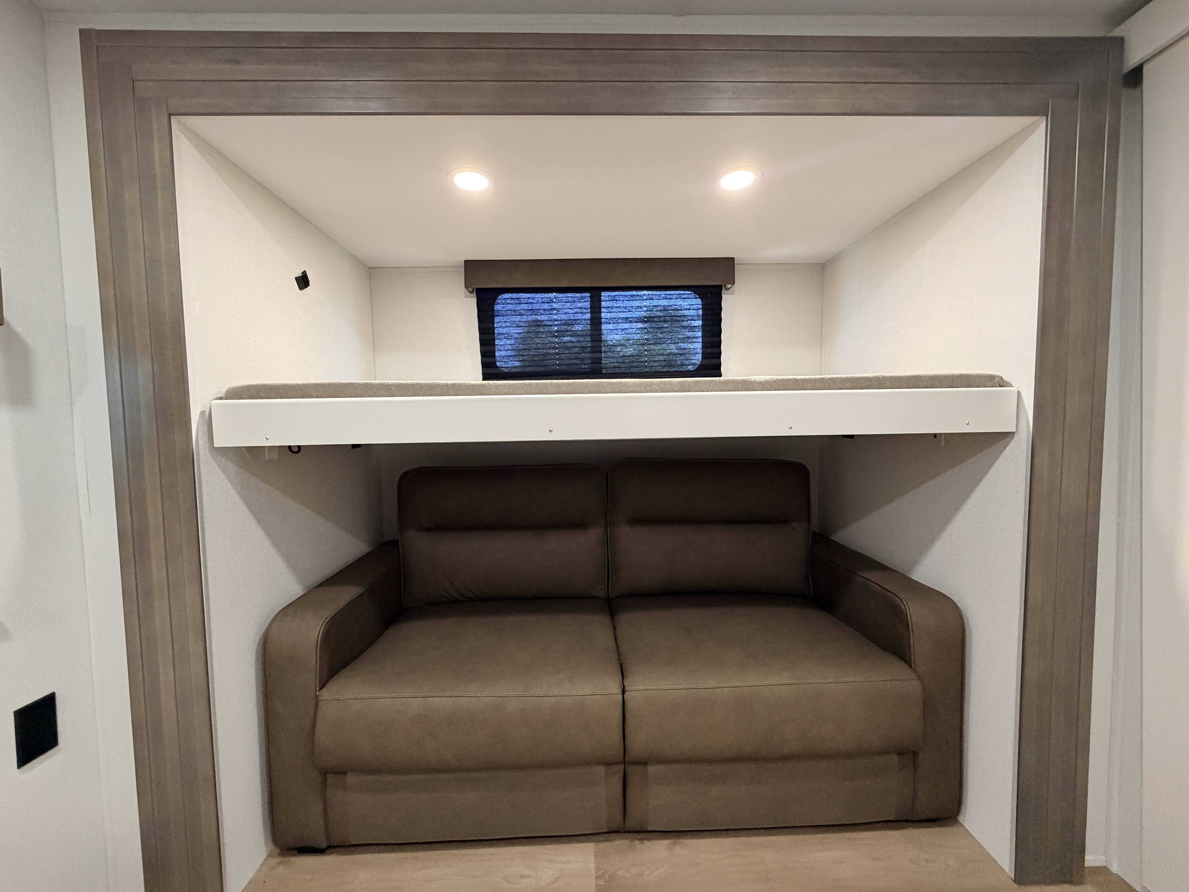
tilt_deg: -3.2
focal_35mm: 14
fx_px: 481
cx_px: 594
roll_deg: +3.1
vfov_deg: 85.7
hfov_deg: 102.1
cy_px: 446
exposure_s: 1/60
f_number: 2.2
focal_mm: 2.22
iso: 500
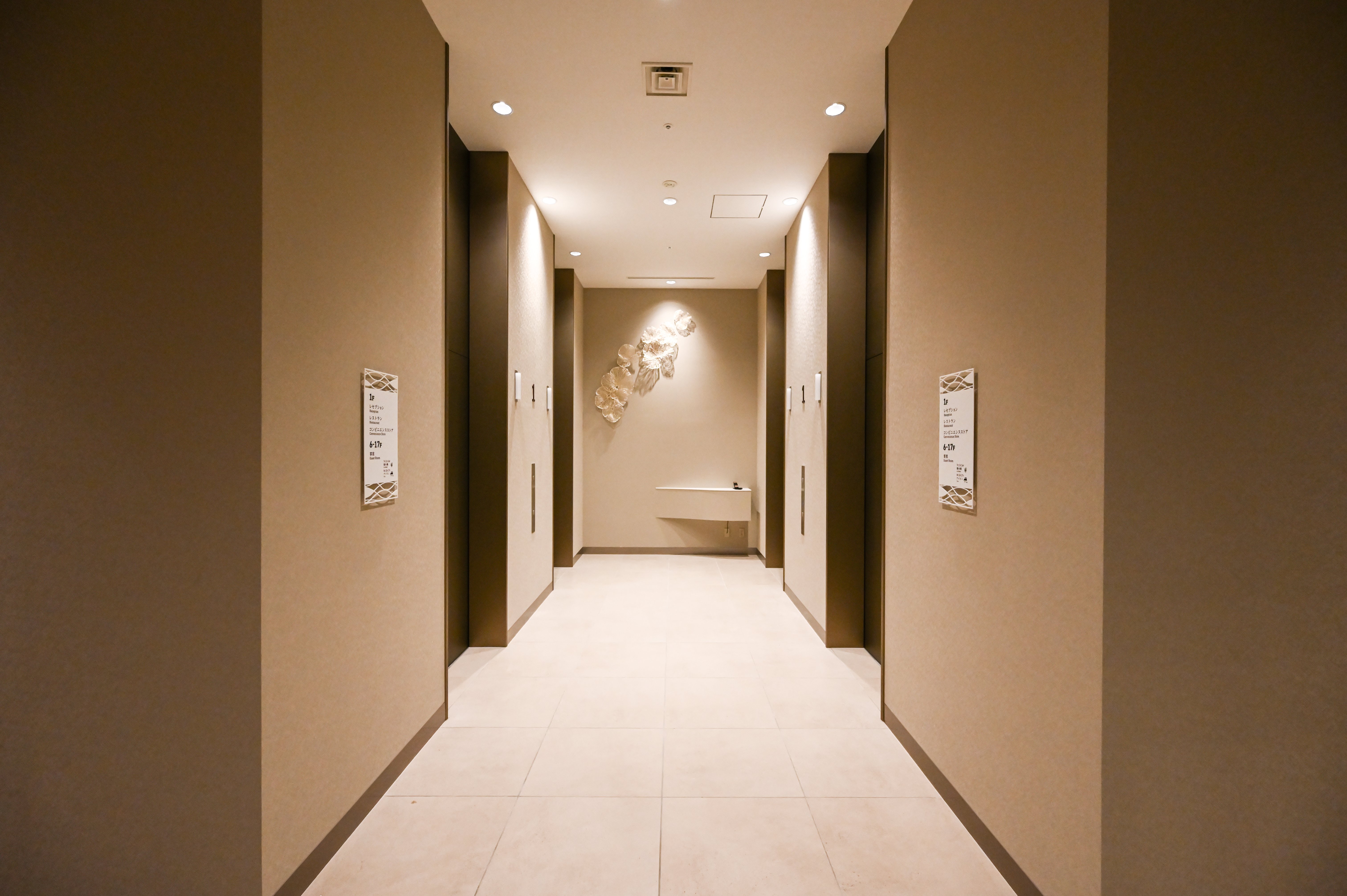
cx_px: 674
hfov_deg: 104.3
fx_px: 523
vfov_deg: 81.1
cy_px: 448
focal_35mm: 14
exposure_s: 1/160
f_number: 5.6
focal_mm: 14
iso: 3200
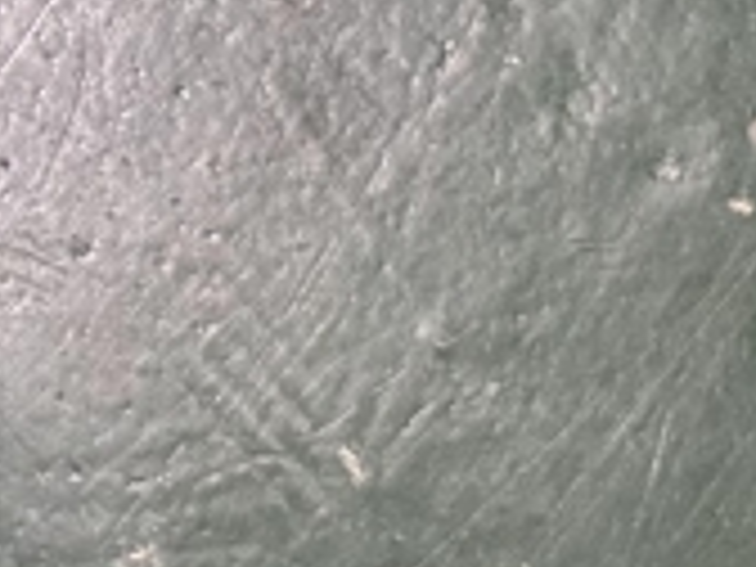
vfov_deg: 9.7
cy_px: -598
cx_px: -688
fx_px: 3101
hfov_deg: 12.5
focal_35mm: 142
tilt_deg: -74.3
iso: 1000
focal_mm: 6.86
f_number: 1.78
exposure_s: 1/33
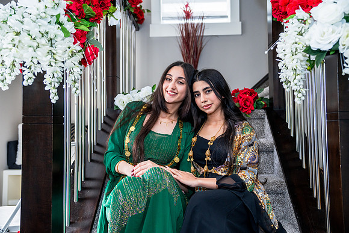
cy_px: 116
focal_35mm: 34
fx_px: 330
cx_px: 174
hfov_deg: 55.8
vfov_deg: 38.9
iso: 1250
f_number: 2.8
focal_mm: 34
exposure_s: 1/200
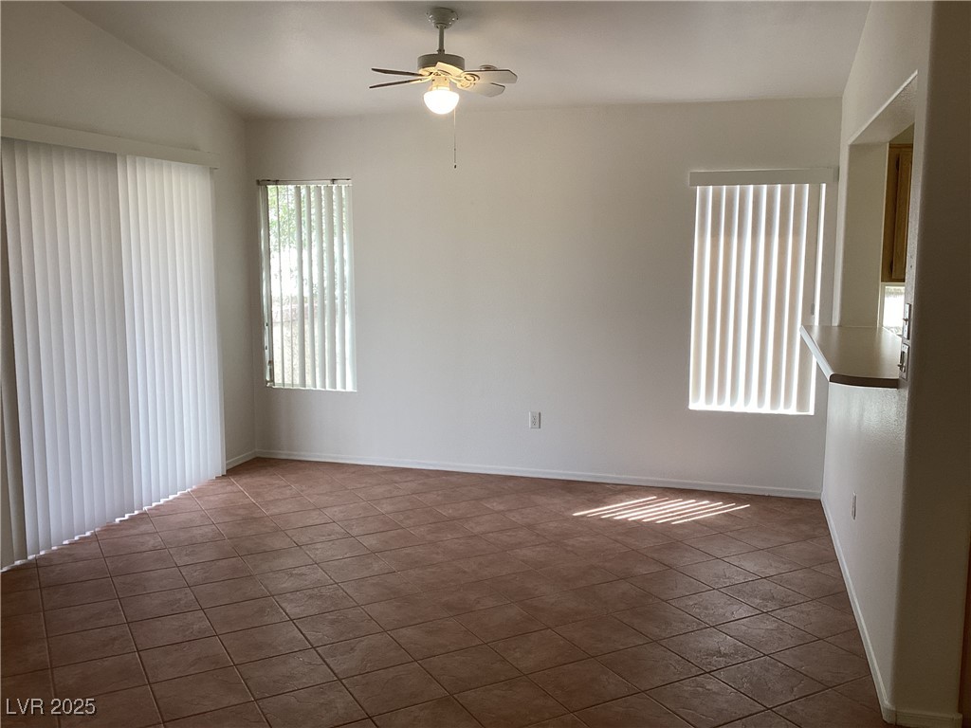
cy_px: 364
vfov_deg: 45.4
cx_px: 486
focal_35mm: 31
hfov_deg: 58.4
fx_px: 870
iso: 80
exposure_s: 1/120
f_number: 2.4
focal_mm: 3.3
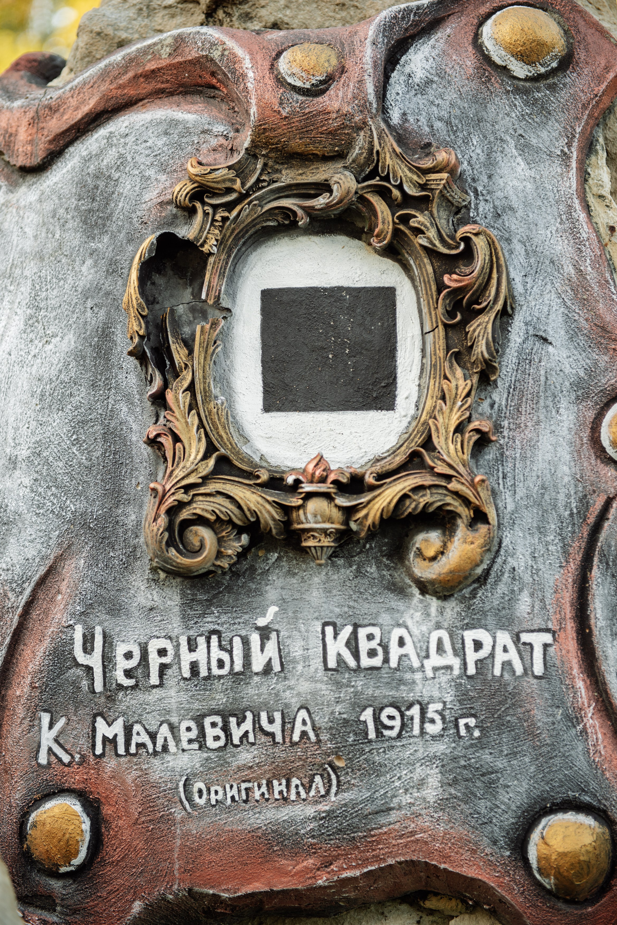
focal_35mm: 70
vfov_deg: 28.8
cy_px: 462
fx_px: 1798
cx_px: 308
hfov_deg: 19.5
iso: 250
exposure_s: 1/160
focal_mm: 70
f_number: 2.8
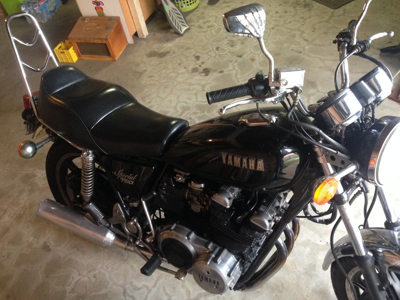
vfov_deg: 42.9
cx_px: 200
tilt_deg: -46.3
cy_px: 150
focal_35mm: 33
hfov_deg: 55.4
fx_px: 381
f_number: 2.4
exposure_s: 1/20
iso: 250
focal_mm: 4.12
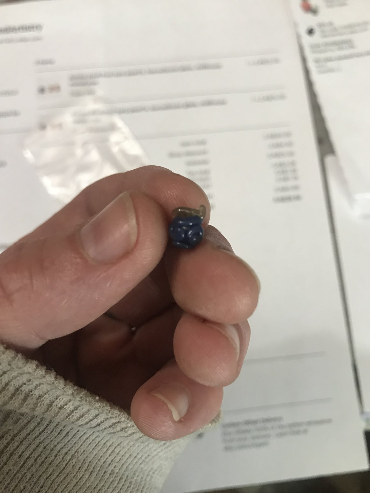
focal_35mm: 29
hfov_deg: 48.2
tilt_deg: -78.4
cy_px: 250
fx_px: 413
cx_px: 191
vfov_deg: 61.7
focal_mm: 3.99
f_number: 1.8
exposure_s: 1/15
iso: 40
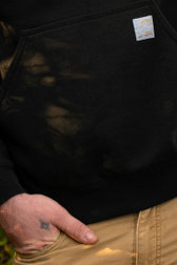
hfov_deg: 6.7
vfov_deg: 9.6
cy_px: -171
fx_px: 1519
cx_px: 144
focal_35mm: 206
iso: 200
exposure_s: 1/320
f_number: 2.8
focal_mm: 40
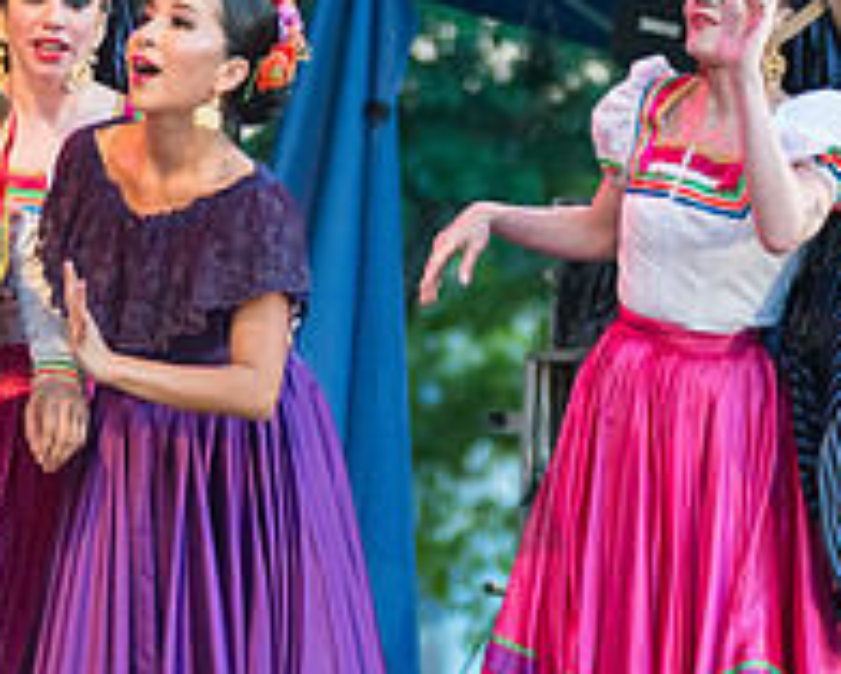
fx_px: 6350
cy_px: 273
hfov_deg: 7.5
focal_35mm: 255
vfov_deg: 6.1
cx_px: -17
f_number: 2.8
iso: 4000
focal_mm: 92
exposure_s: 1/800
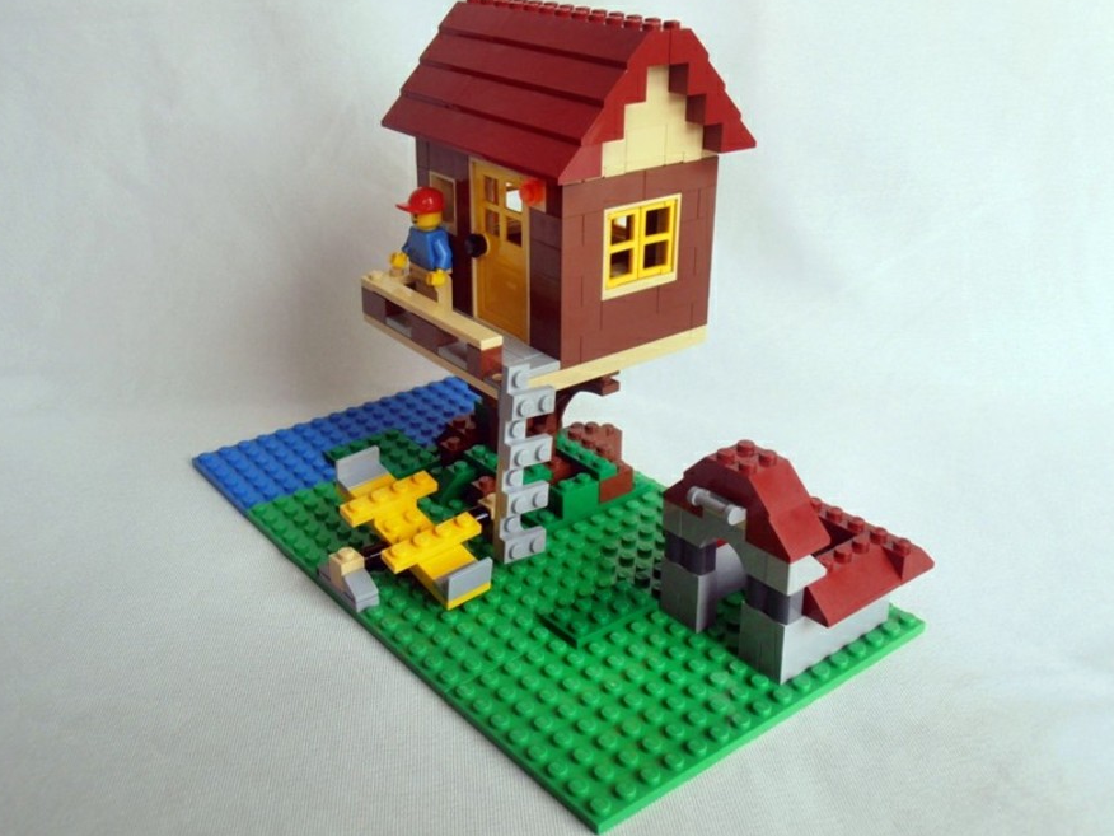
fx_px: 1223
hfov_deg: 49.0
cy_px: 412
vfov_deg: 37.7
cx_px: 557
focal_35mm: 38
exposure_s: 1/60
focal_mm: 6.61
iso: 80
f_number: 3.9
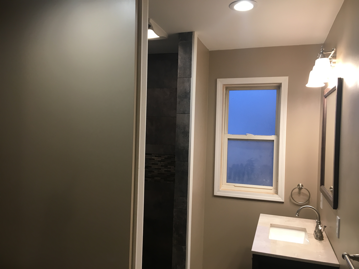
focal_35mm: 29
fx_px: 301
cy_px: 134
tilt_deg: -1.1
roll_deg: -1.5
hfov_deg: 61.7
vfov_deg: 48.2
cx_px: 180
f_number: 2.2
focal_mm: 4.15
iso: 50
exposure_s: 1/30
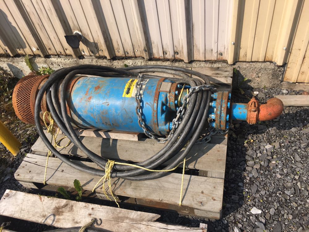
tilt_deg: -45.6
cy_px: 116
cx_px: 154
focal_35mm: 29
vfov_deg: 48.2
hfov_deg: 61.7
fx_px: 259
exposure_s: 1/1326
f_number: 2.2
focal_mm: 4.15
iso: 25
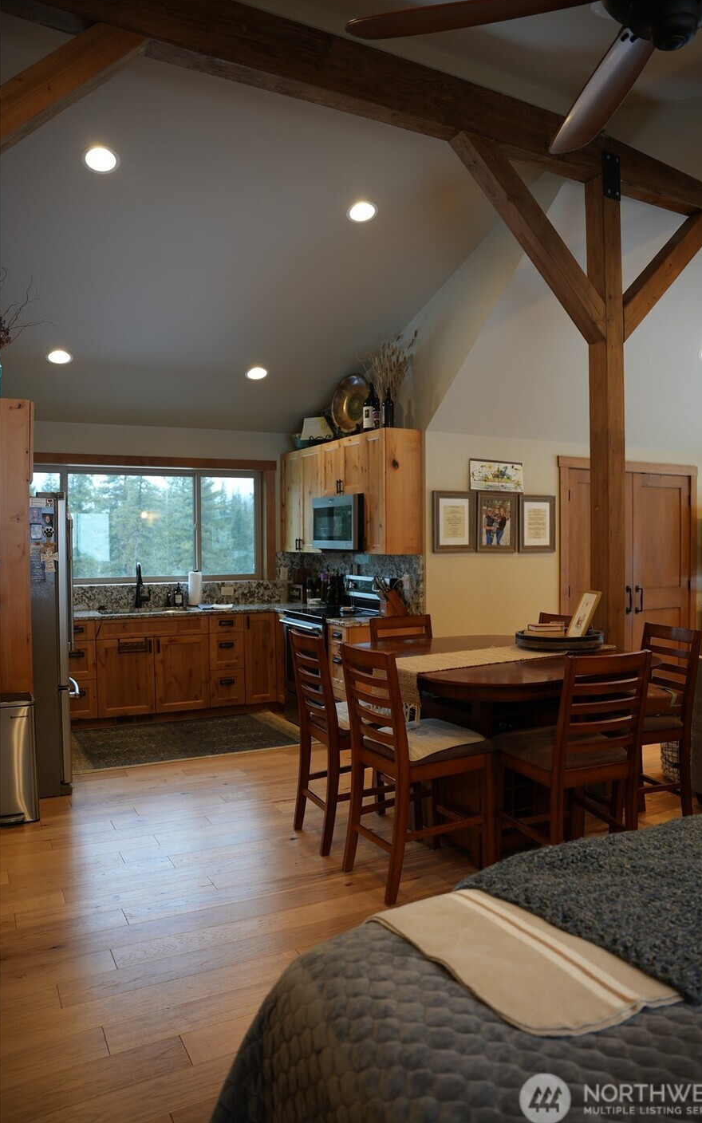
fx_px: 765
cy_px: 562
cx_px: 378
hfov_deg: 49.2
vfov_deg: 72.5
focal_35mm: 25
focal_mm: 24
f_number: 2.8
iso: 200
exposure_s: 1/30
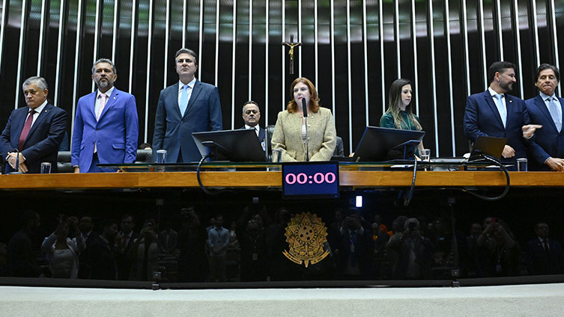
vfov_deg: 31.4
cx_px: 303
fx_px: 562
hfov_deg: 53.2
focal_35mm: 38
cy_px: 126
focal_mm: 31.5
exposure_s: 1/100
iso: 5000
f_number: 5
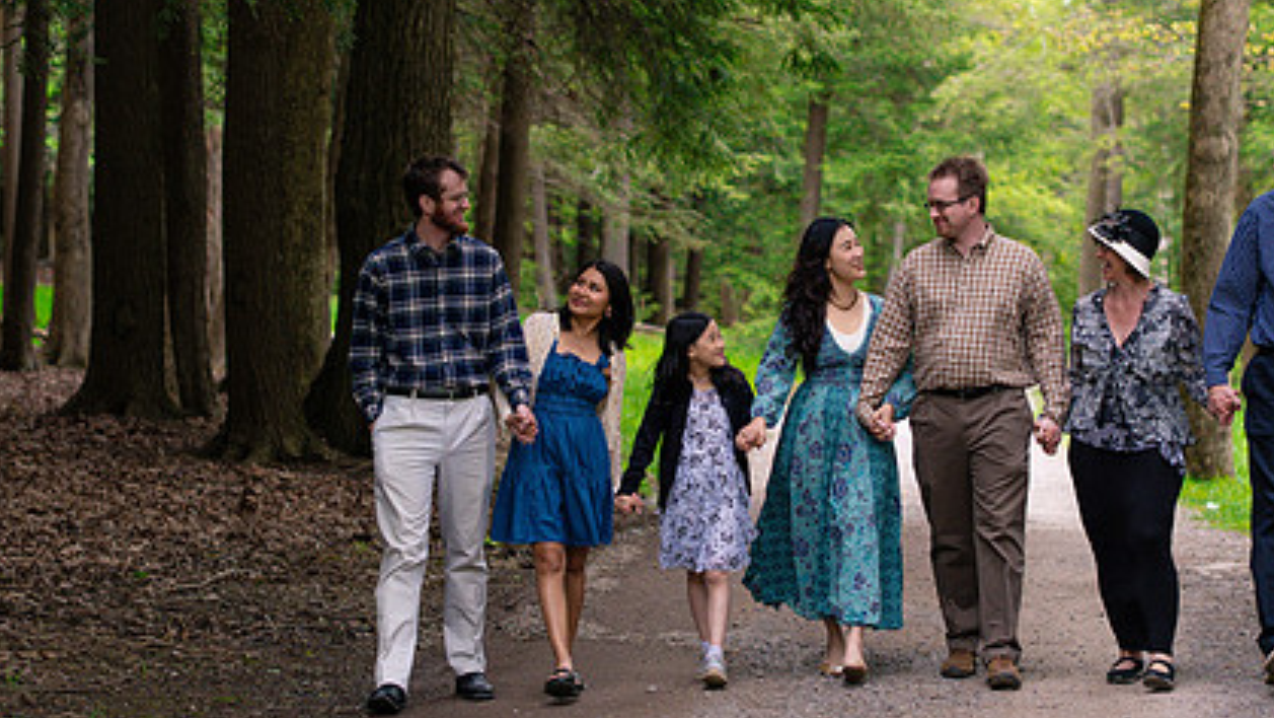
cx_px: 746
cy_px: 317
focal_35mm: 137
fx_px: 4630
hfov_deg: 15.7
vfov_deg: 8.9
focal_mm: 85
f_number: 3.2
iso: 800
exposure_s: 1/250
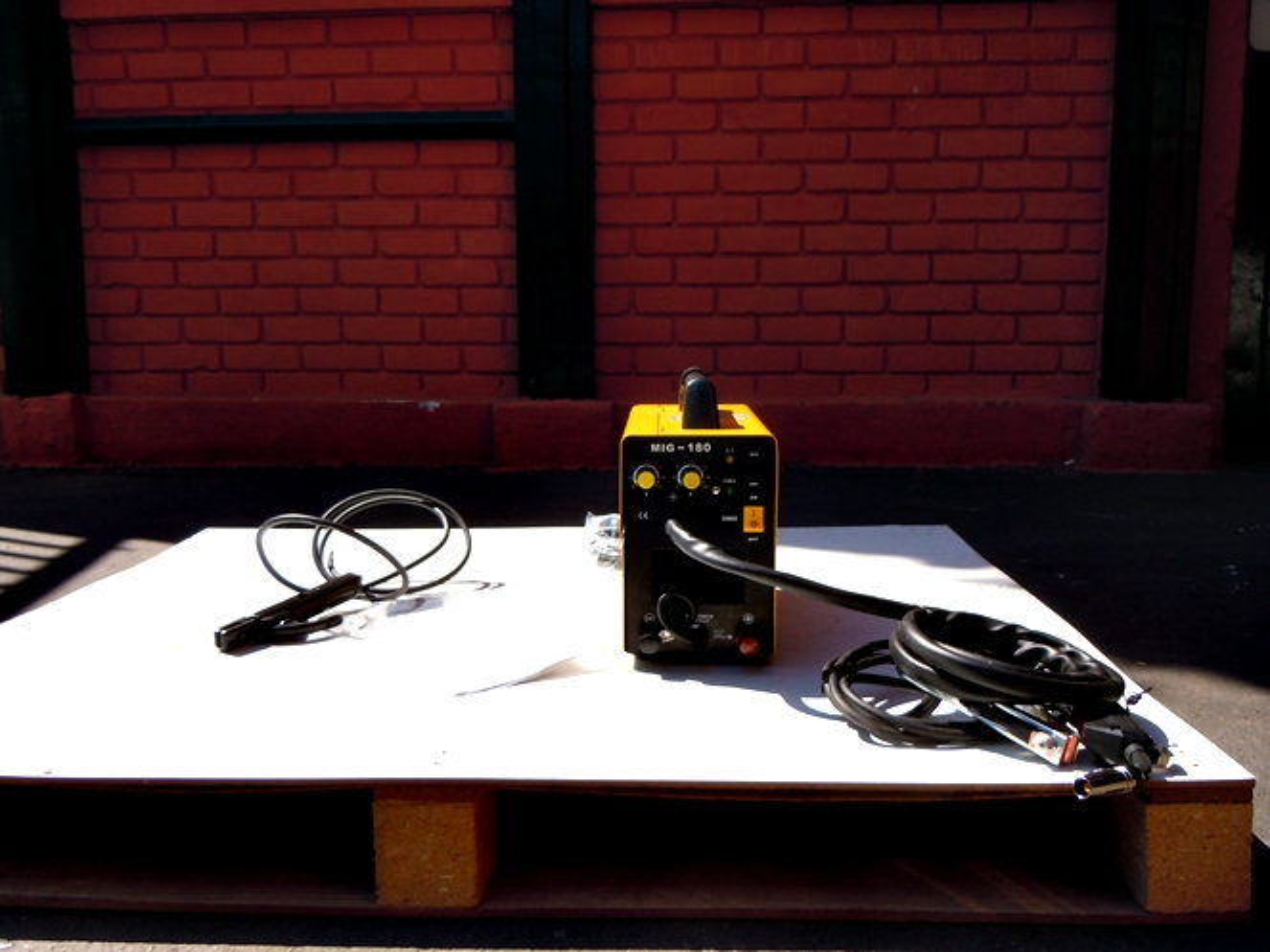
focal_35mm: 30
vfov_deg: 46.8
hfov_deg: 60.0
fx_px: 1100
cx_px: 635
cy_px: 476
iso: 100
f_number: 3.5
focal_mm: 5.4
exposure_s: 1/800
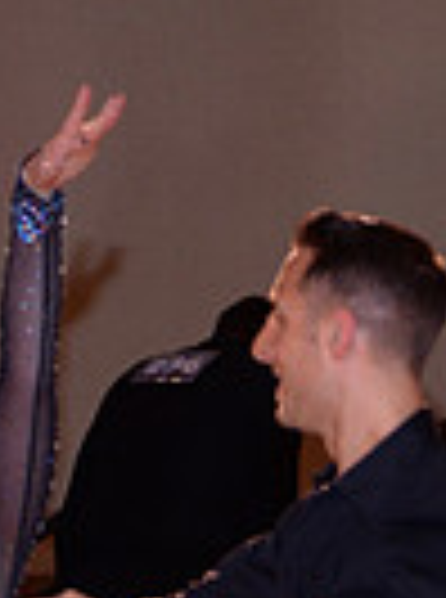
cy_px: 832
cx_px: 164
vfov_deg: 3.9
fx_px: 8700
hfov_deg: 2.9
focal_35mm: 504
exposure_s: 1/200
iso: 2000
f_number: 4
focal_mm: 120
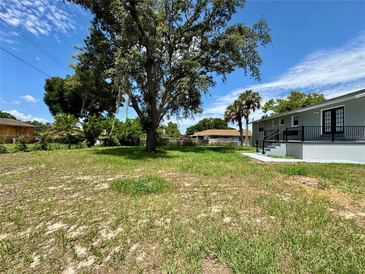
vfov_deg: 85.7
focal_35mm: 14
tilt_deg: +0.2
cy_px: 137
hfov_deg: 102.1
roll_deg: -0.8
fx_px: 148
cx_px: 182
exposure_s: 1/1370
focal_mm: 2.22
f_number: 2.2
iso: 50
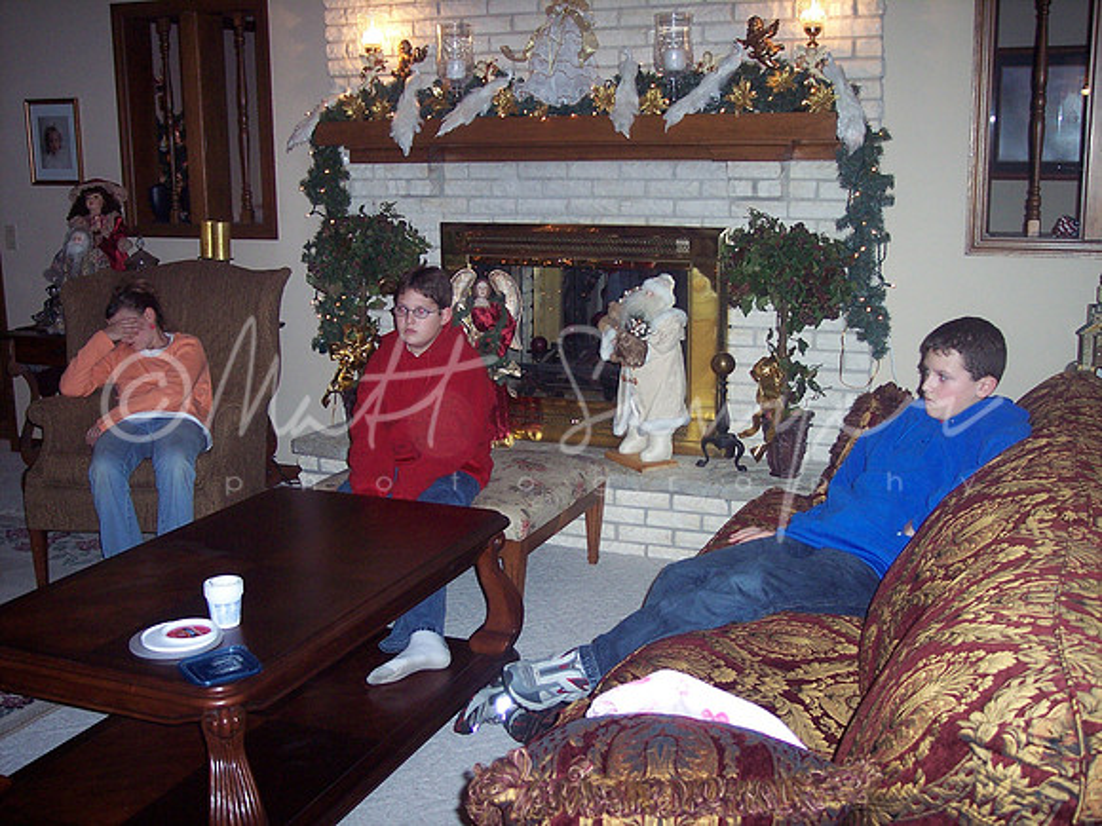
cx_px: 551
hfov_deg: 47.9
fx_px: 1242
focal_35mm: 39
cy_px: 413
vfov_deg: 36.8
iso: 140
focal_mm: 8
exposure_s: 1/60
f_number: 2.8
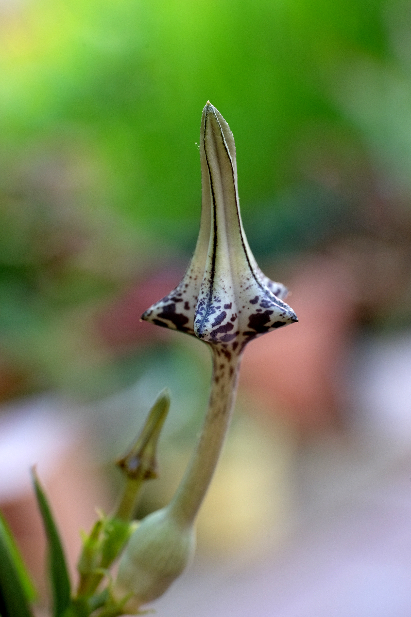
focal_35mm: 75
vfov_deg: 27.0
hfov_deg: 18.2
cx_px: 206
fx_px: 1284
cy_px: 308
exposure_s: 1/80
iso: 1000
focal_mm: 50
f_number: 7.1
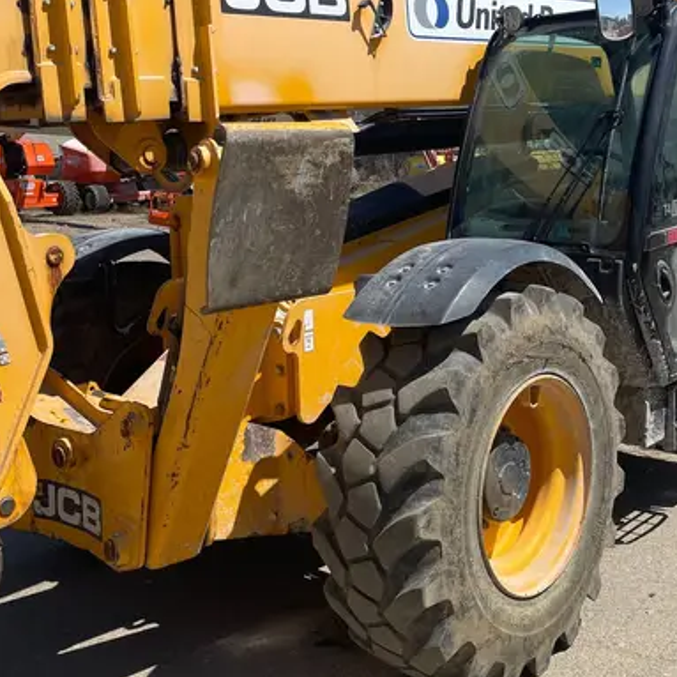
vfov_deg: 37.8
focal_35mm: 44
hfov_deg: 37.9
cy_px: 208
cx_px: 451
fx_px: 974
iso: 32
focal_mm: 4.2
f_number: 1.6
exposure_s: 1/4292
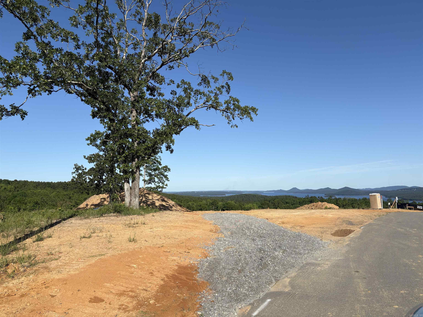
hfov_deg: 67.3
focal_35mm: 26
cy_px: 158
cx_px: 212
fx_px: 318
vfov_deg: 53.1
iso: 50
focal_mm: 5.96
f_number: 1.6
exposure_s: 1/4608
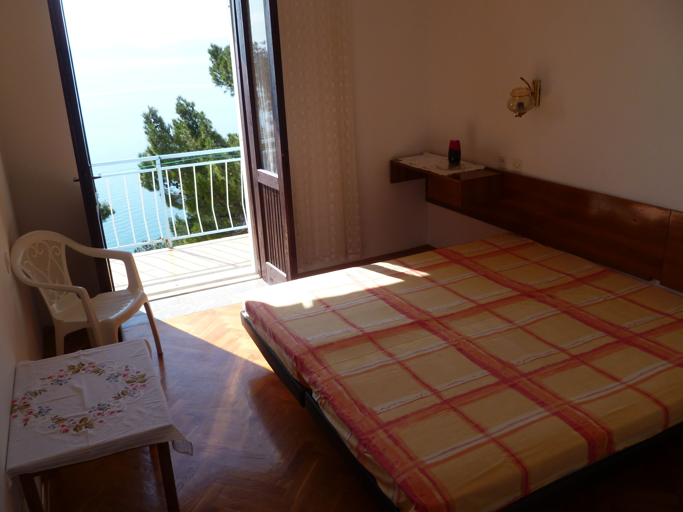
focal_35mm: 28
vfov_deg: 49.7
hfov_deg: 63.4
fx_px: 552
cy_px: 256
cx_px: 342
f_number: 3.3
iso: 80
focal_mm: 5
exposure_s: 1/320
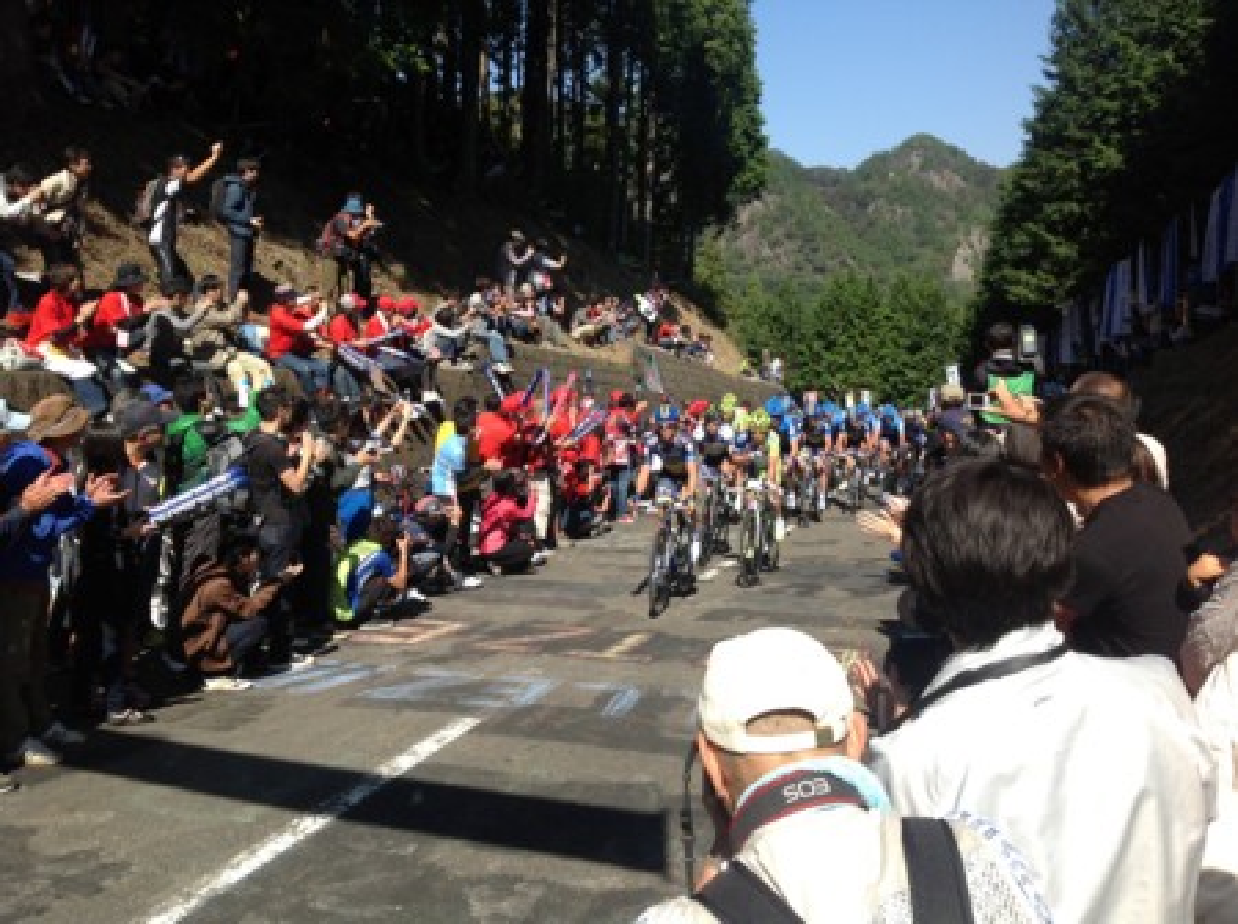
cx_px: 619
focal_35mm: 35
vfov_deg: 40.6
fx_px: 1250
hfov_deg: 52.7
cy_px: 462
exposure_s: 1/1314
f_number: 2.4
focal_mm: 4.28
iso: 50
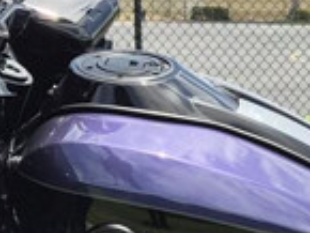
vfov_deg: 8.8
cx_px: 433
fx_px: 1515
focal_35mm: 169
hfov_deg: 11.3
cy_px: 177
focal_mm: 5.4
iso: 80
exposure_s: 1/3992
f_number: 1.8
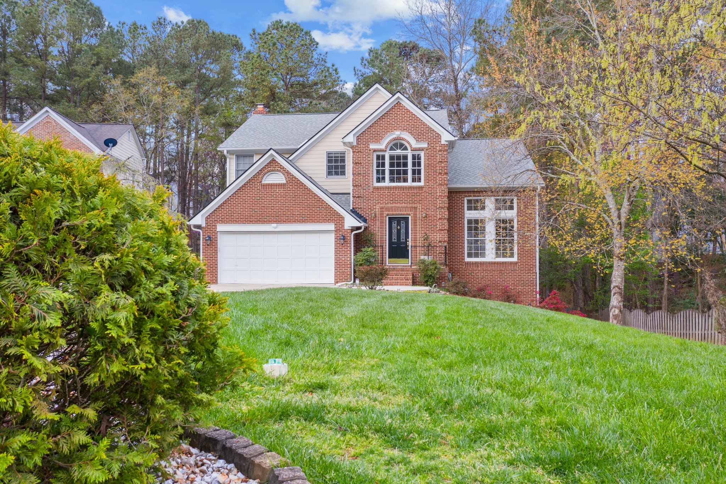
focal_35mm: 28
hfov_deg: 65.5
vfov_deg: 46.4
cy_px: 242
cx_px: 363
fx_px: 564
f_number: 4
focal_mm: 10.26
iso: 100
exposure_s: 1/80
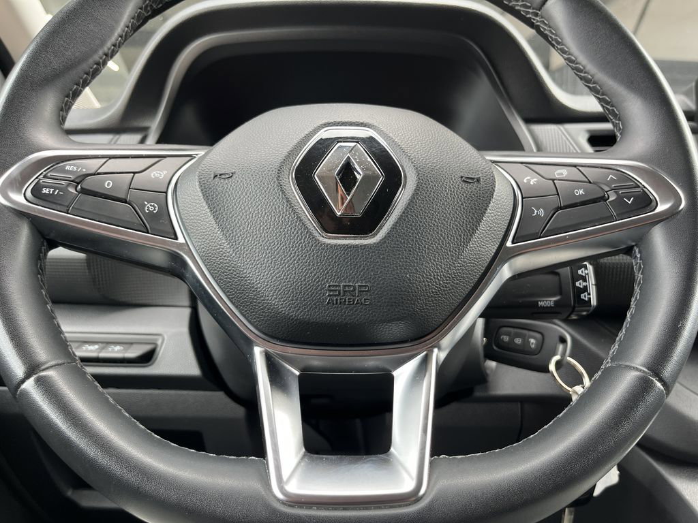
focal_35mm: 26
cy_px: 262
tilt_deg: -5.8
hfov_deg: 67.3
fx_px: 524
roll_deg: +0.2
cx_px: 349
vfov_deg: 53.1
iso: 100
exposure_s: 1/121
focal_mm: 5.1
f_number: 1.6
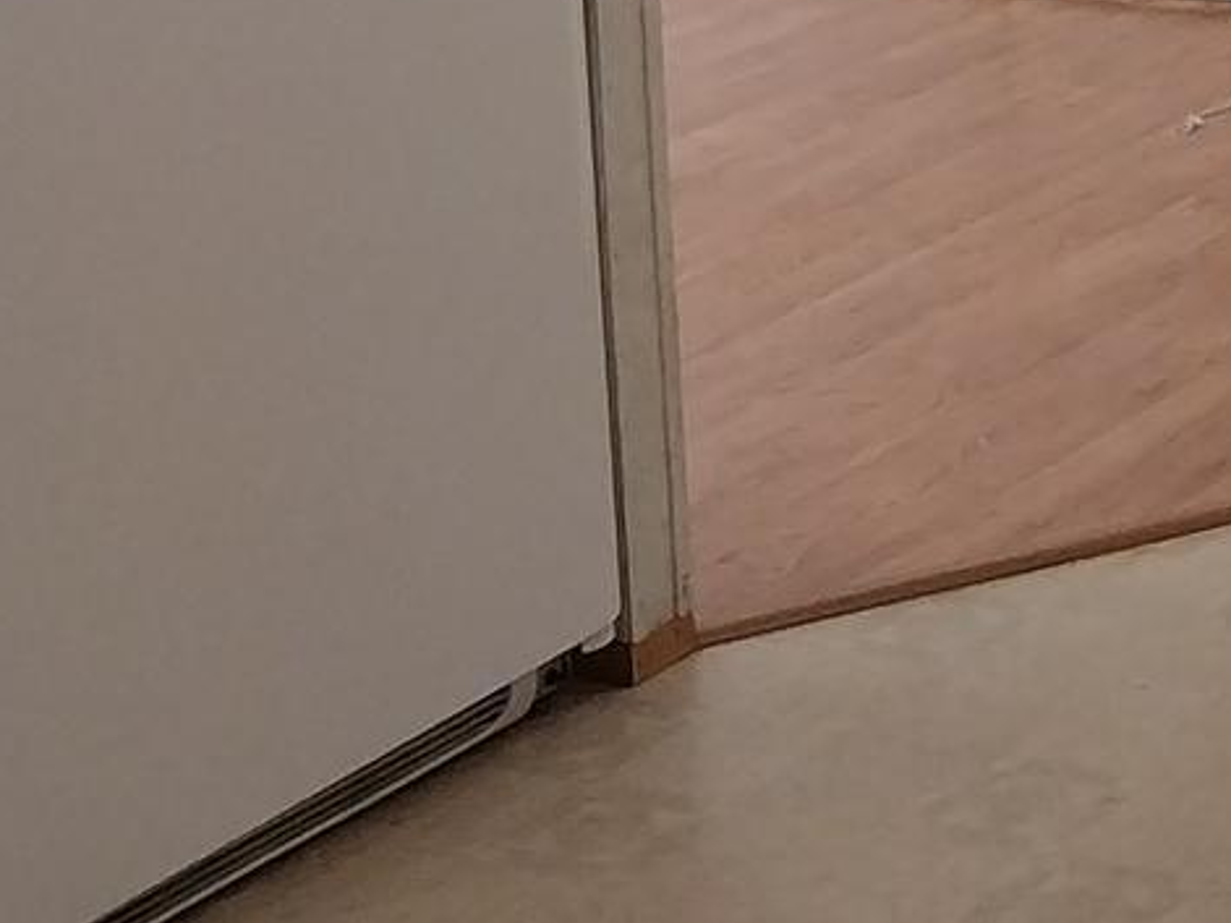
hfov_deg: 14.5
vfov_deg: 12.2
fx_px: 4017
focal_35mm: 113
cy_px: -625
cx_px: 2438
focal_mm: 4
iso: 250
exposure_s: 1/60
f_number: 1.8
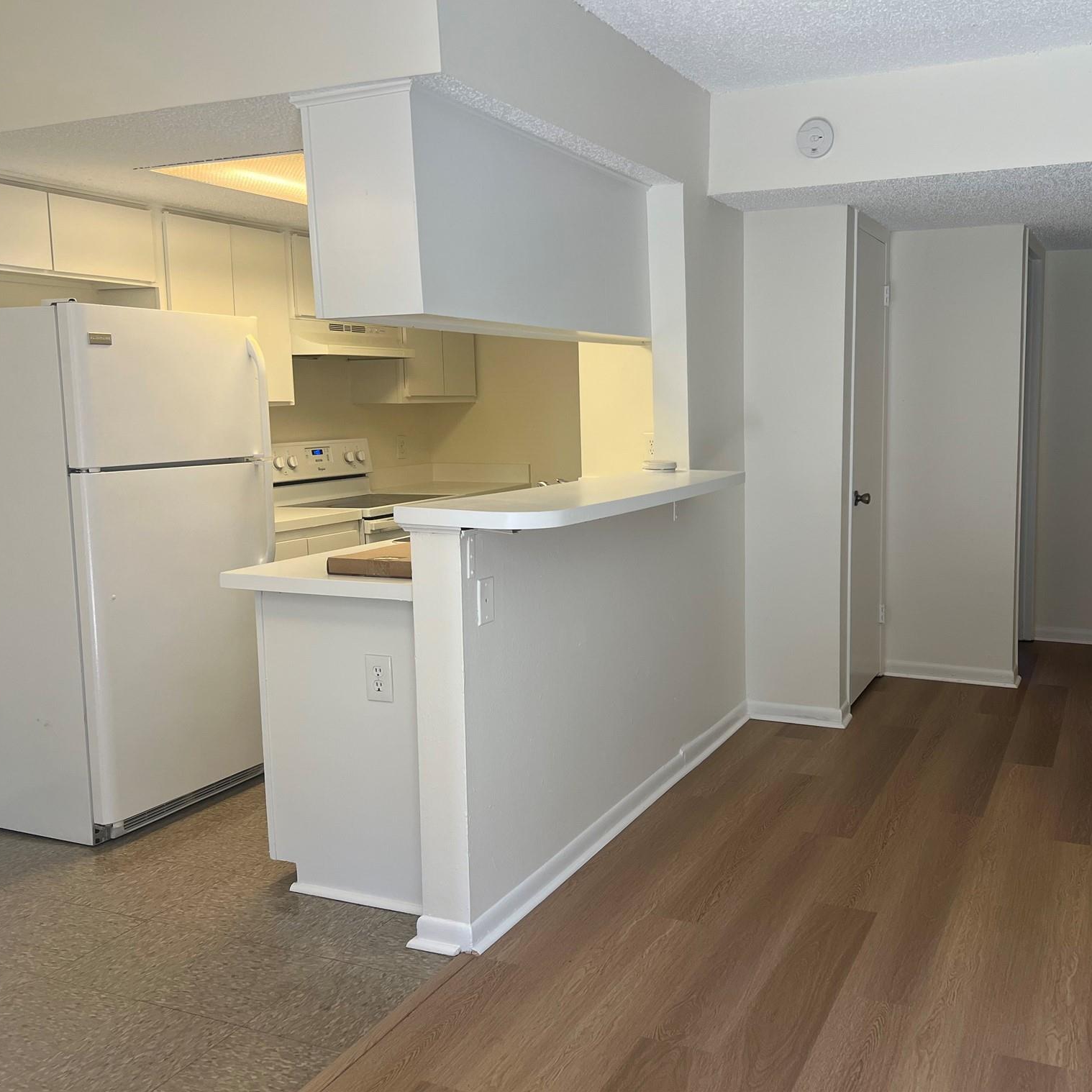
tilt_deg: -8.6
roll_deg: +0.9
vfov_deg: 52.5
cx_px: 668
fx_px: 1106
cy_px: 540
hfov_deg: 52.1
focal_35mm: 31
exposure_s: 1/120
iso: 80
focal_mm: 5.7
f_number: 1.5
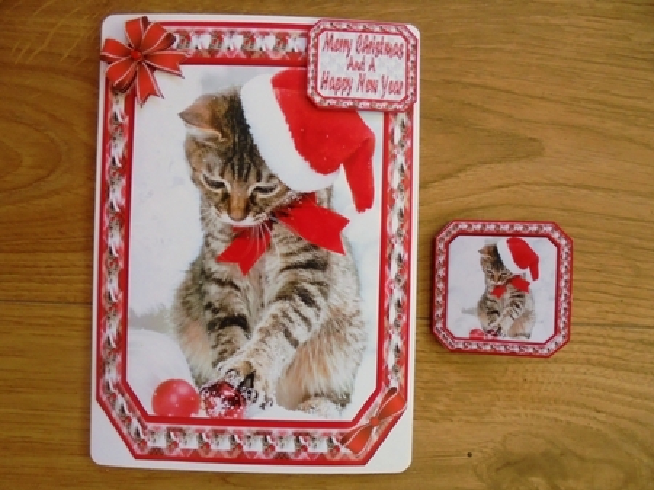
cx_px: 327
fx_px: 491
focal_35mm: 26
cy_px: 245
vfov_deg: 53.0
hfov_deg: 67.3
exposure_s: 1/160
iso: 400
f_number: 3.5
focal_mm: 4.6
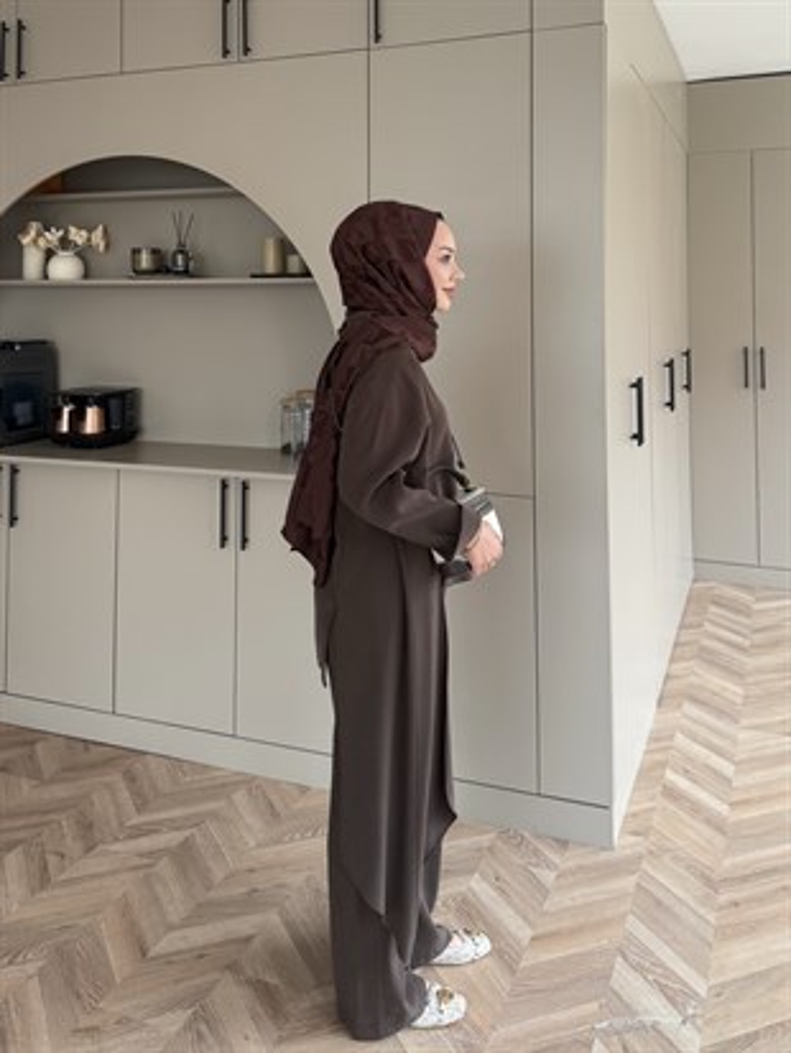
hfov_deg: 56.8
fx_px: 731
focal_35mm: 24
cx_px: 396
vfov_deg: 71.6
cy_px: 526
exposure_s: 1/89
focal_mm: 6.76
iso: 200
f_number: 1.78
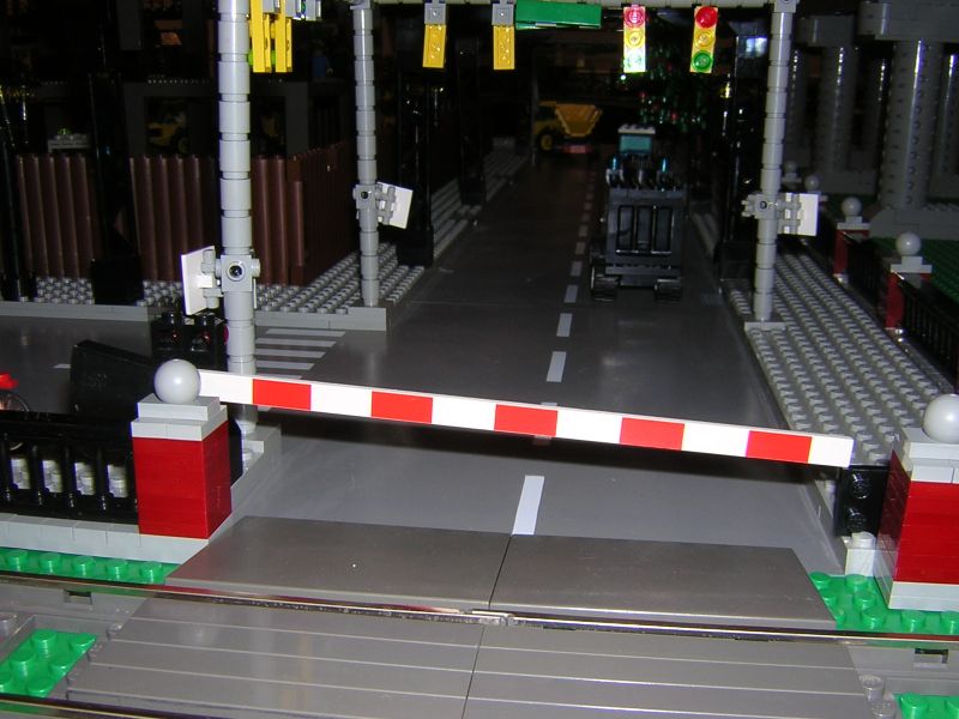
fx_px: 997
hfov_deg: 51.4
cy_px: 360
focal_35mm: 36
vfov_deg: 39.7
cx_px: 480
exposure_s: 1/60.1
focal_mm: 4.7
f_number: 5.2
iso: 100
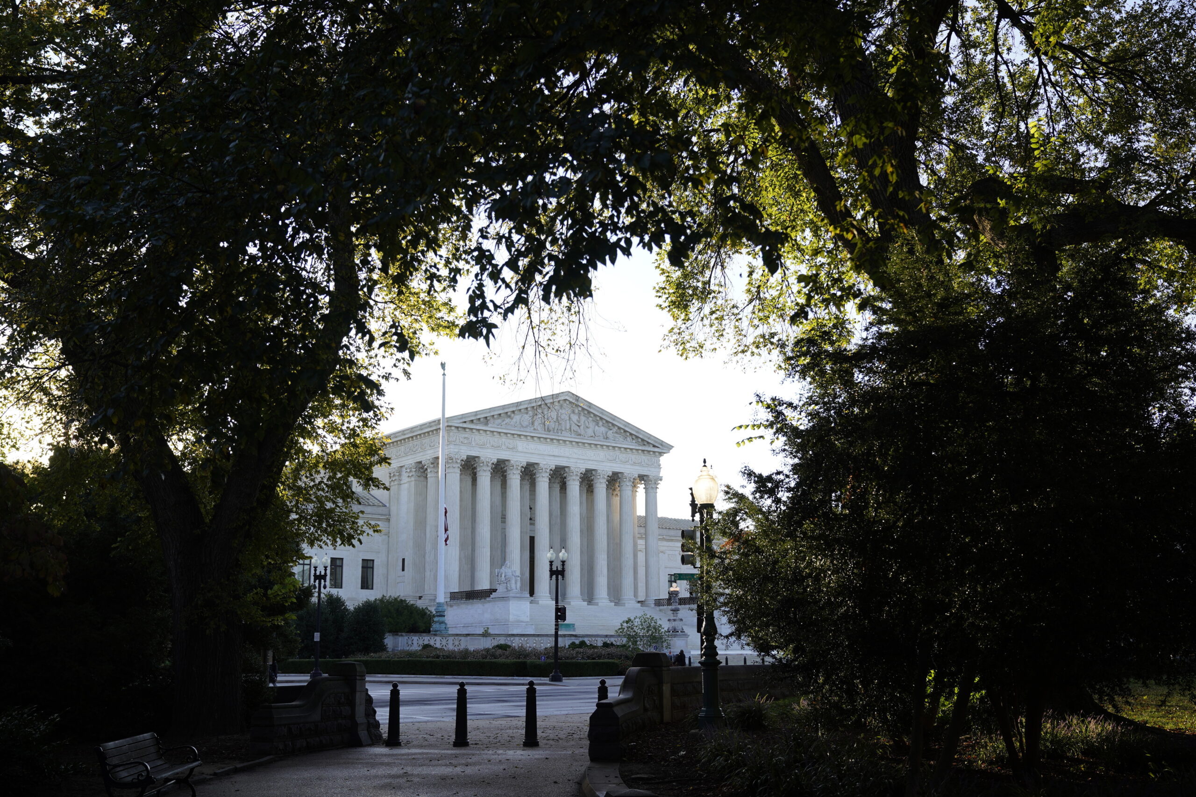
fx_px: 1196
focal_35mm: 36
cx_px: 598
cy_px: 398
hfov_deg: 53.1
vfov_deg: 36.9
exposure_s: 1/200
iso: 100
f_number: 4.5
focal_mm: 36
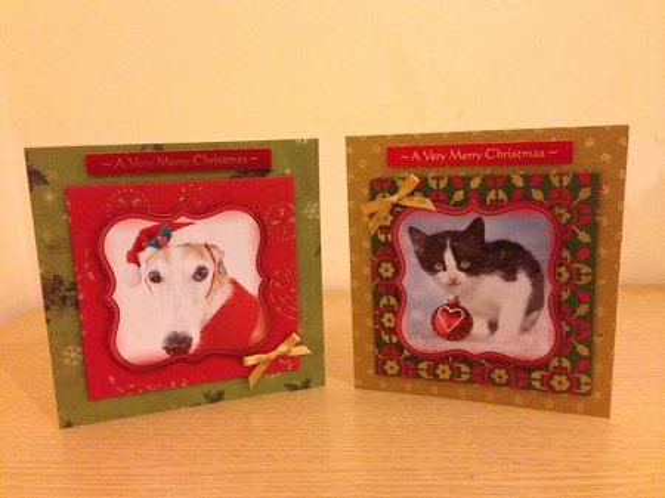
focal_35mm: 33
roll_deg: +1.1
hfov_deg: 55.4
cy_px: 249
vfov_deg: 42.9
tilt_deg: -10.4
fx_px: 634
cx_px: 332
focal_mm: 4.12
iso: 500
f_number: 2.4
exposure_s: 1/15
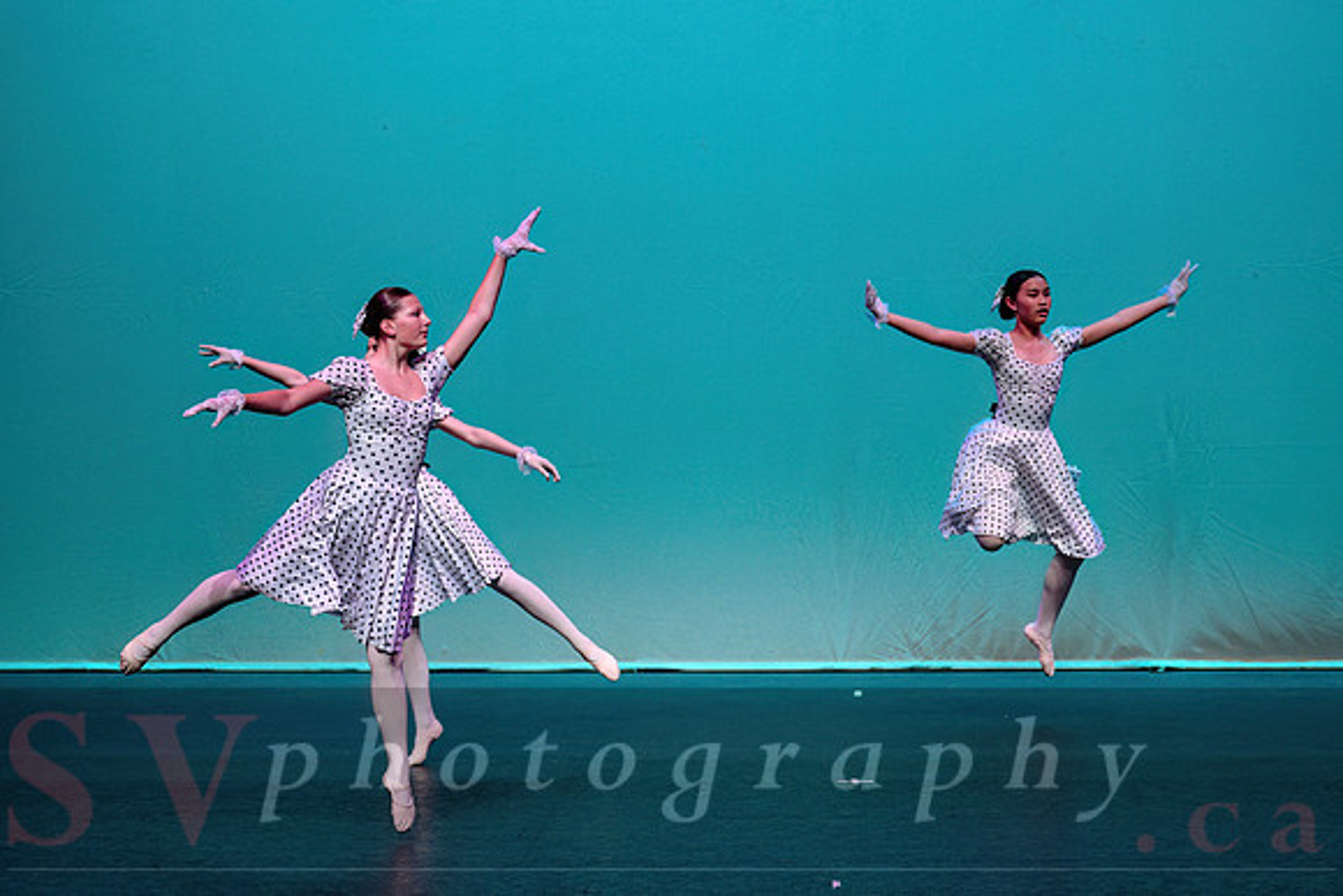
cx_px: 711
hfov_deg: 15.0
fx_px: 5090
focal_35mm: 136
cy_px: 530
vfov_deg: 10.1
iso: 1600
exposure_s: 1/800
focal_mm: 102
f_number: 2.8
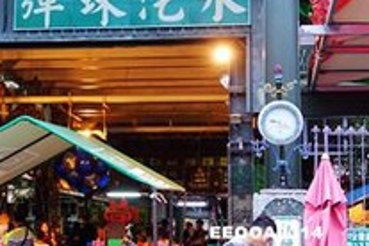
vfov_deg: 16.3
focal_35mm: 84
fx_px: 861
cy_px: 103
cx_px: 107
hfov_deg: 24.0
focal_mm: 10.6
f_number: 2.5
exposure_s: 1/30
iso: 320
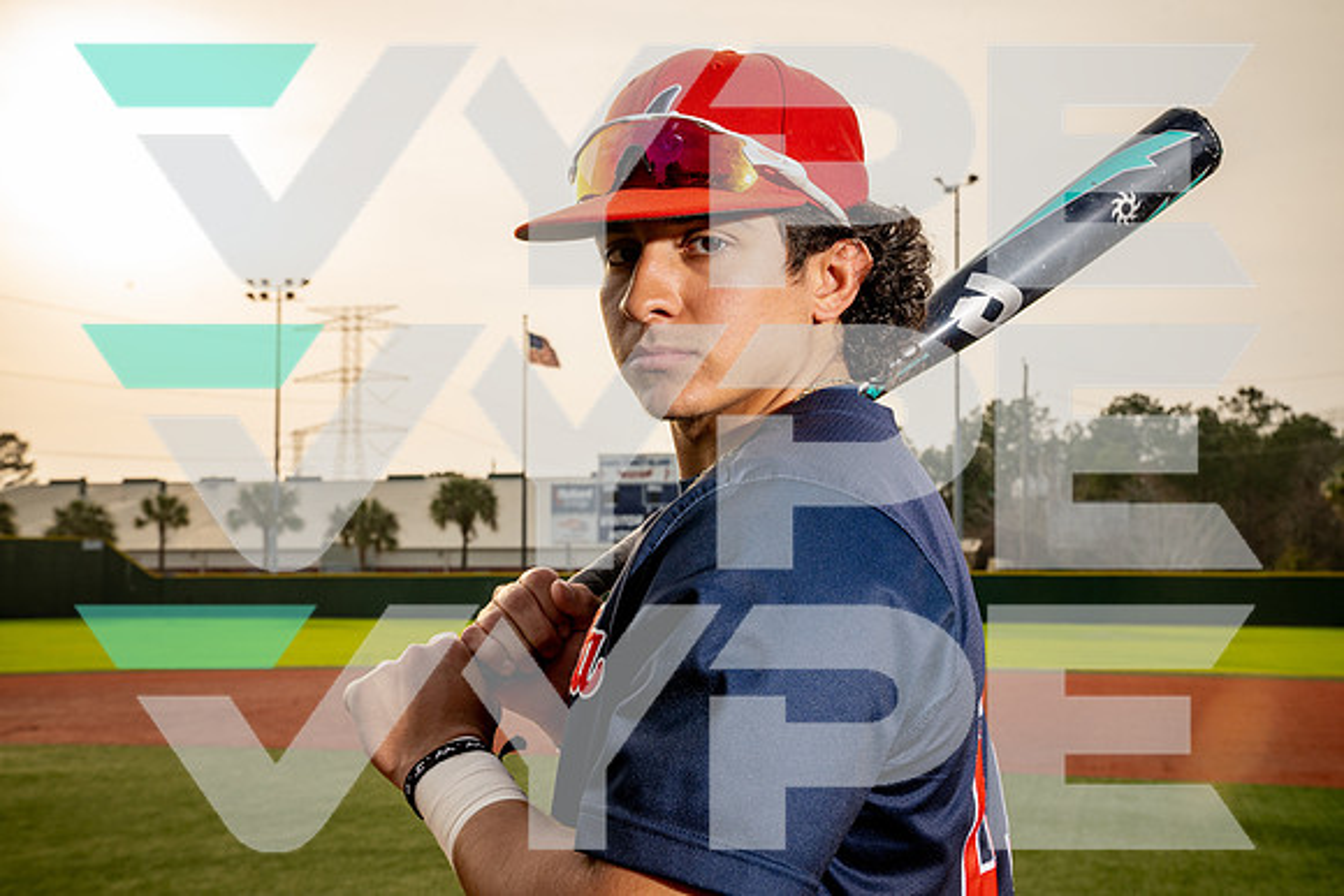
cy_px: 448
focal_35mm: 47
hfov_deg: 41.9
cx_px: 672
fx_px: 1755
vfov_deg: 28.7
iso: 250
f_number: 11
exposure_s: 1/250
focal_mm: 47
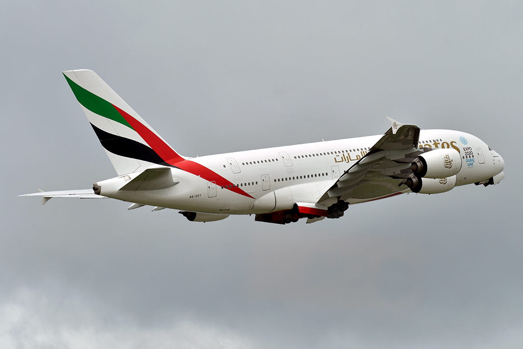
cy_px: 174
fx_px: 4358
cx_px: 262
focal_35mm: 300
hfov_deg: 6.9
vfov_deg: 4.6
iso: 400
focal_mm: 200
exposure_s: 1/1000
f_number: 5.6
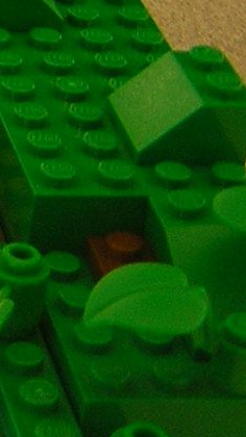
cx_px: -366
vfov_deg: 12.8
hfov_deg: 6.9
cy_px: 24
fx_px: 1927
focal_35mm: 166
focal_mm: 5.2
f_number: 2.7
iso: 50
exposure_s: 1/6.1
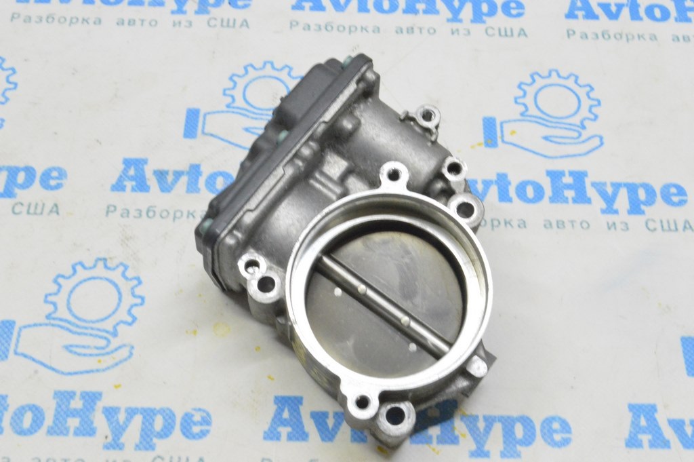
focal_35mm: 52
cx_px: 347
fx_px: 1011
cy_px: 231
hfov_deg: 37.9
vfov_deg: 25.7
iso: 6400
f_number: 20
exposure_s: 1/20
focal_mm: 35
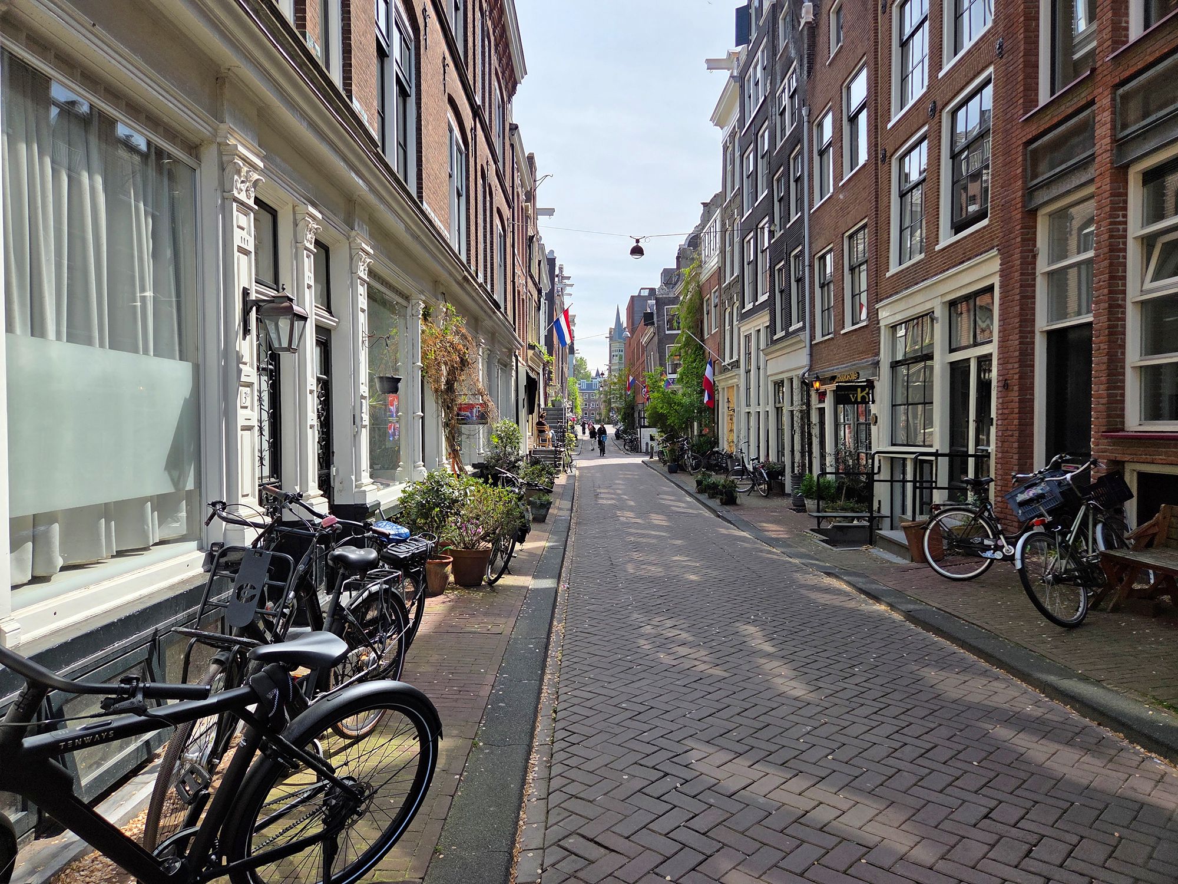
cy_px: 442
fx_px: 783
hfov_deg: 73.9
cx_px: 589
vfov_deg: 58.9
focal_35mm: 23
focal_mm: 5.4
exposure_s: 1/5545
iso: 80
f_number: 1.8
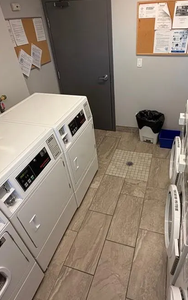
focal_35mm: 23
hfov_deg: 52.7
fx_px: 189
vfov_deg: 77.1
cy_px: 142
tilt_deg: -34.4
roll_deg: +4.1
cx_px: 112
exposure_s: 1/121
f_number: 2.2
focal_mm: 2.22
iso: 200
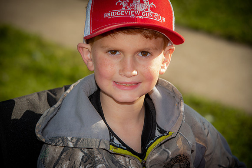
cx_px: 126
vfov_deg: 7.8
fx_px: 1224
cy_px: 84
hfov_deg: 11.8
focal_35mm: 175
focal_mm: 175
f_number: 8
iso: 50
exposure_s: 1/80
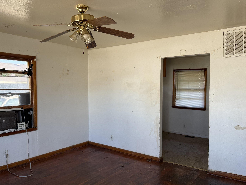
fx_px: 206
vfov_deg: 48.2
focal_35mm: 29
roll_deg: +0.3
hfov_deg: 61.2
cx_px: 101
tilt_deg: -2.4
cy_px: 98
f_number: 1.78
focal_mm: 6.76
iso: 125
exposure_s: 1/232
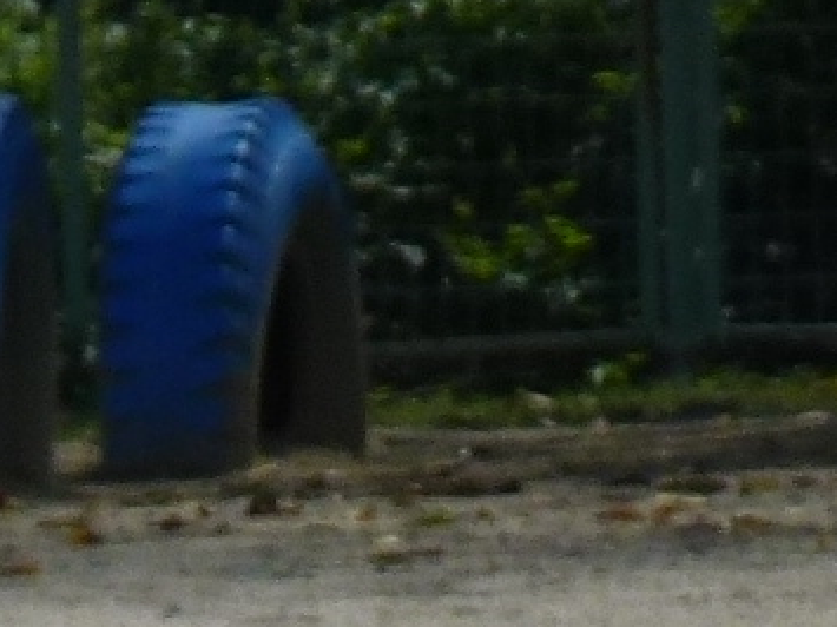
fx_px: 43436
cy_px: 1648
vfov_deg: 0.8
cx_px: -618
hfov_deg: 1.1
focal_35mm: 1797
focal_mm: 44.5
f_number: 5.6
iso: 100
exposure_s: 1/1000
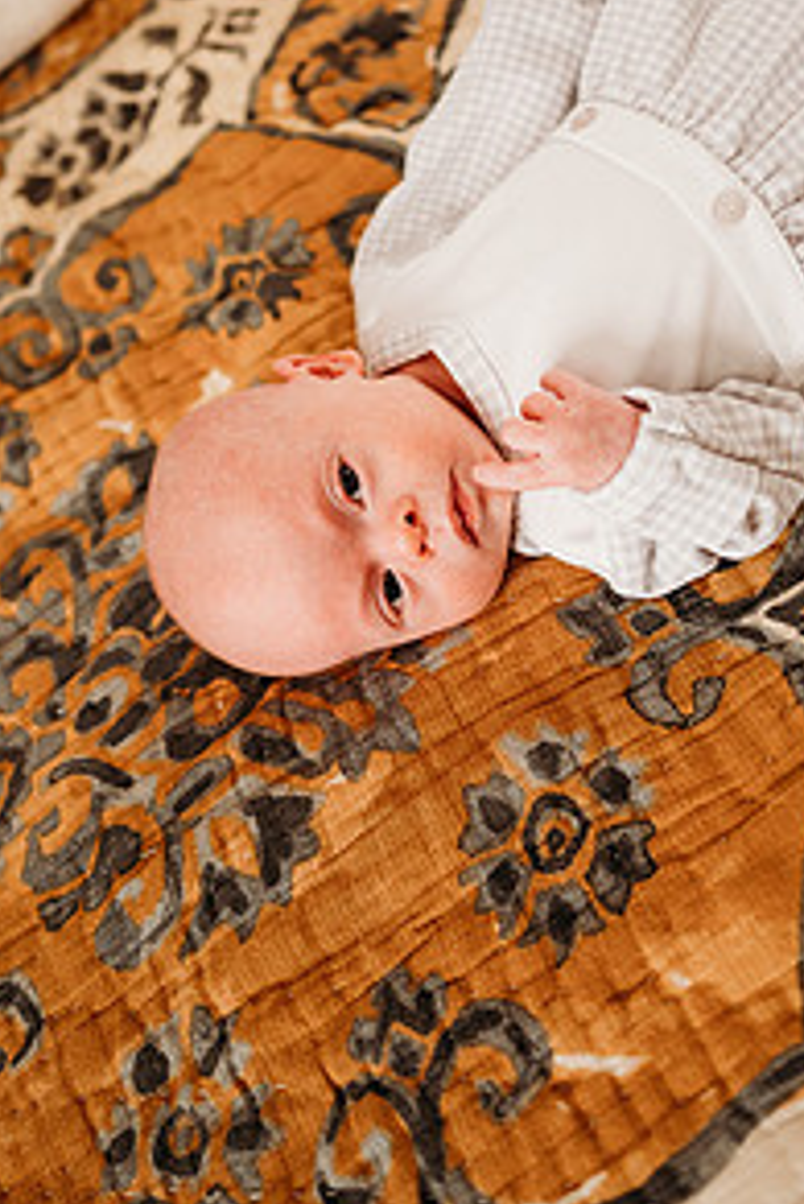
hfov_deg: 36.0
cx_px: 383
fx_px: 1238
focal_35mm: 37
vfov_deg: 50.4
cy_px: 355
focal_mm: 24
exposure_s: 1/125
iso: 400
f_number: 1.8
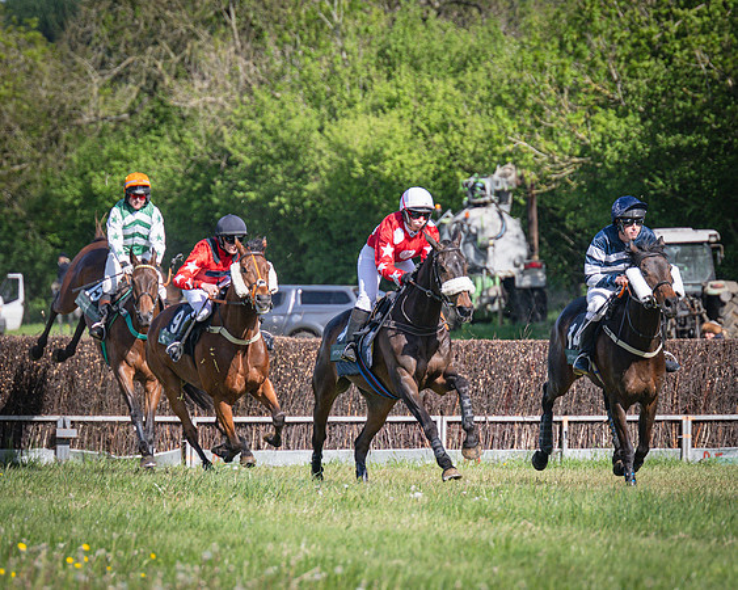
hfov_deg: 5.9
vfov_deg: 4.7
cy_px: 320
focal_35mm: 330
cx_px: 413
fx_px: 7196
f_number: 4
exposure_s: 1/2500
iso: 400
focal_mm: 150
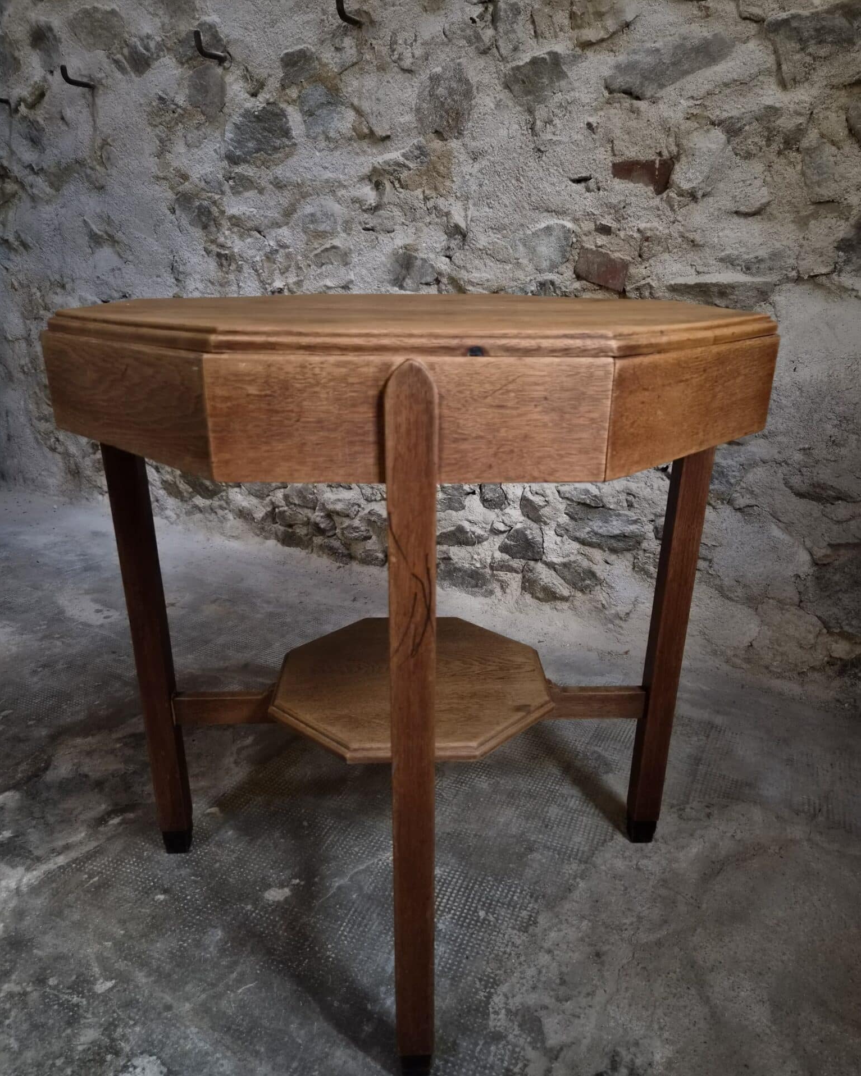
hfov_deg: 58.8
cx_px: 430
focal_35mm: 24
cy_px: 565
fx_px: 764
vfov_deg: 70.2
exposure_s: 1/100
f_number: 1.8
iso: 1000
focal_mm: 5.4
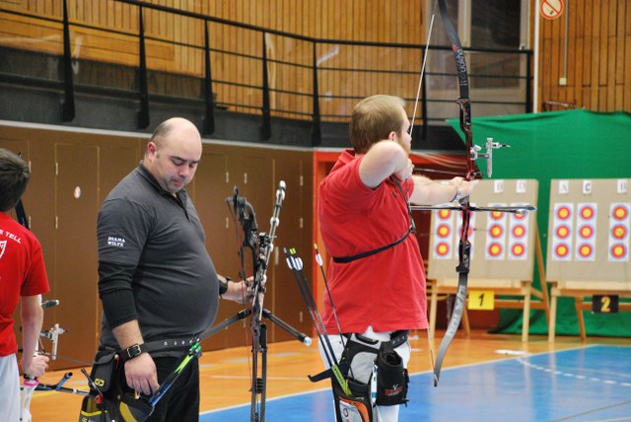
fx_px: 2237
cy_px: 211
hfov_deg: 16.1
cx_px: 316
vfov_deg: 10.8
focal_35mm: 128
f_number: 5.6
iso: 1600
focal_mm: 85
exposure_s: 1/25
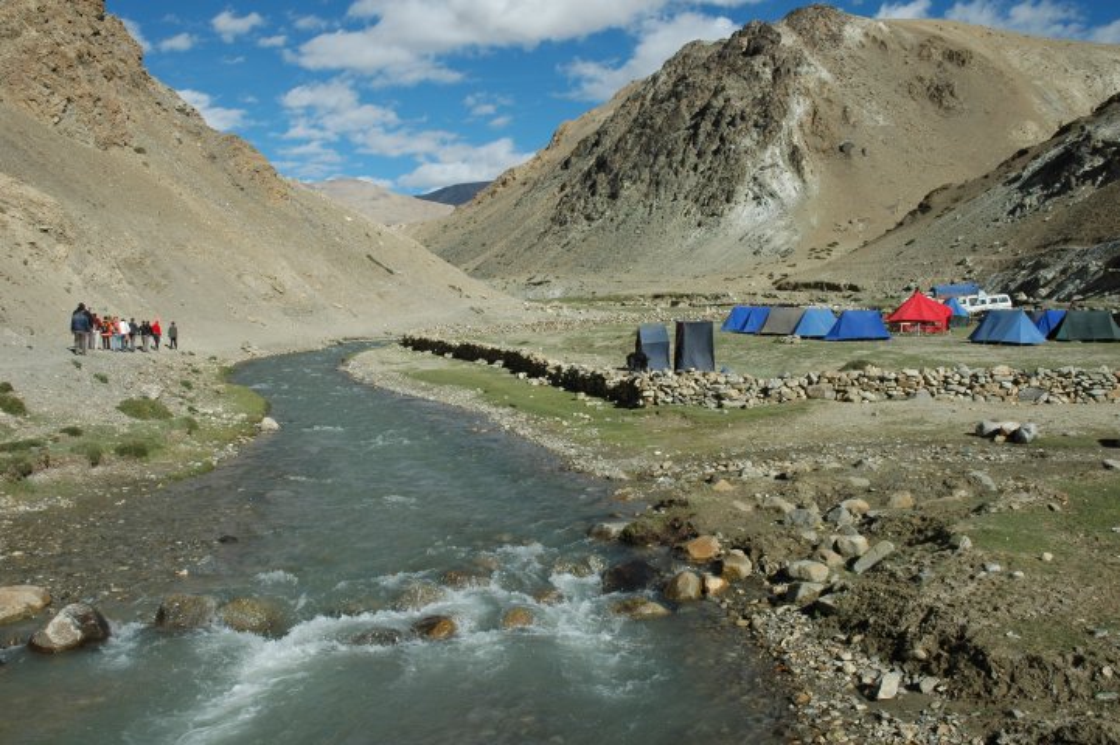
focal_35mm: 33
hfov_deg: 57.2
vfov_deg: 39.9
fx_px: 1026
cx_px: 560
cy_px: 372
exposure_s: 1/160
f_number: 16
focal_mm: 22
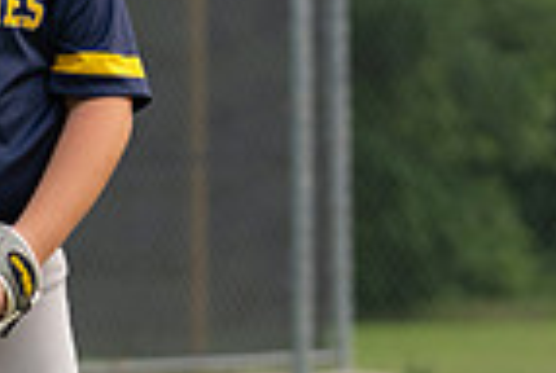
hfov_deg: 7.2
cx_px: -58
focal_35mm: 283
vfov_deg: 4.9
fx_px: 4380
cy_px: 223
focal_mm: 70
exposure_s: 1/320
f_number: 2.8
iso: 160
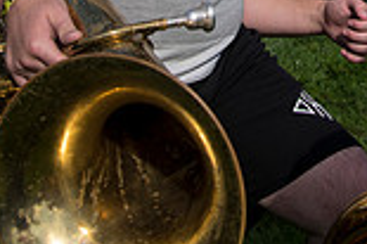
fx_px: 917
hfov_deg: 21.7
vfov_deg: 13.5
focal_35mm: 90
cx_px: 376
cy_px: -205
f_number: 4.5
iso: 250
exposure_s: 1/2500
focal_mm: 24
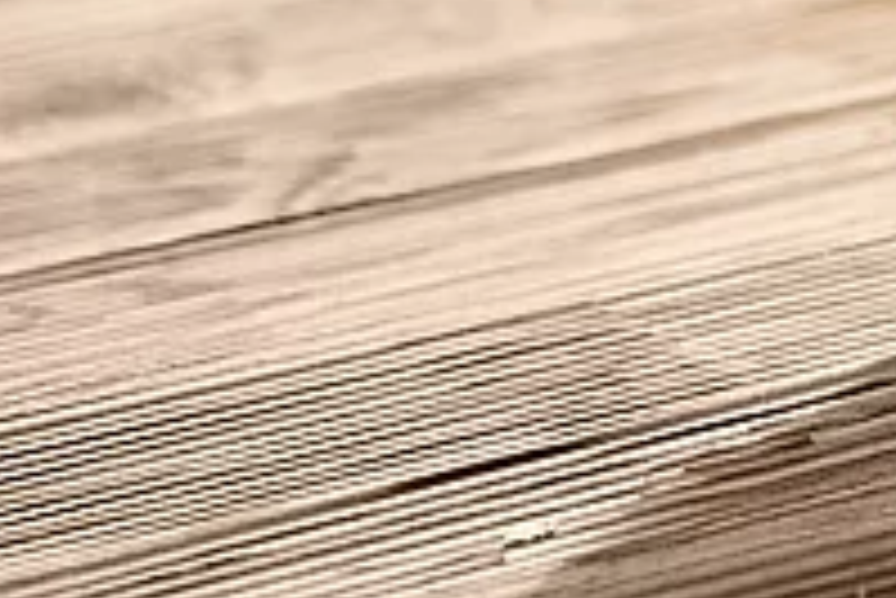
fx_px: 6202
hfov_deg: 8.2
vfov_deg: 5.4
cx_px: 1117
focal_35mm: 249
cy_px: -558
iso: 100
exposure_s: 1/2500
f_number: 2.5
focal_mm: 55
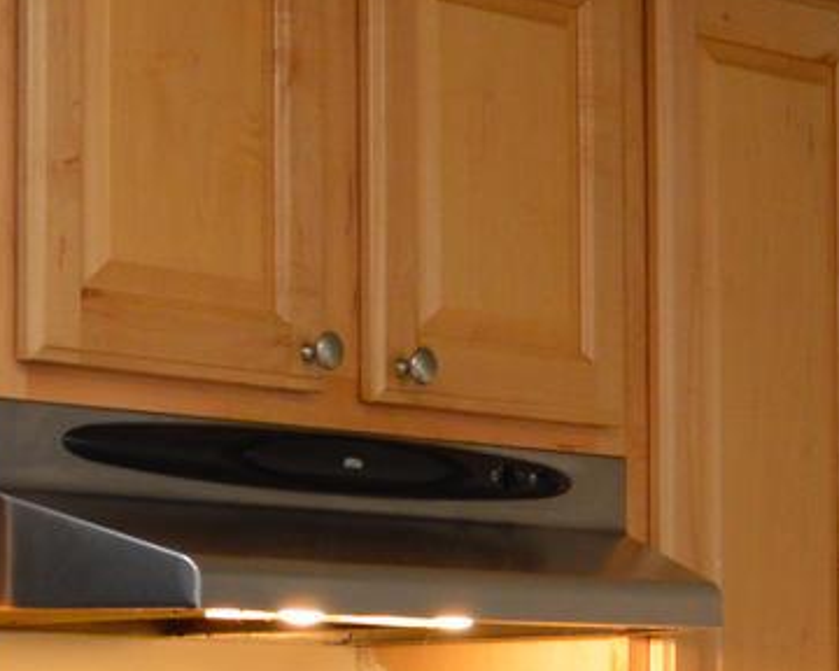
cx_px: -170
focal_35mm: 144
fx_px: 3576
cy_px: 591
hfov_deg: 13.0
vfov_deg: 10.7
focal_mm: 18
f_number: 3.5
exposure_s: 1/60
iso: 560
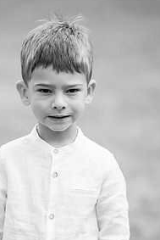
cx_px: 47
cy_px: 165
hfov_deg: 4.4
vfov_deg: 6.6
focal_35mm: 310
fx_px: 2064
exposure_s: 1/500
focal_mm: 195
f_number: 4
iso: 200
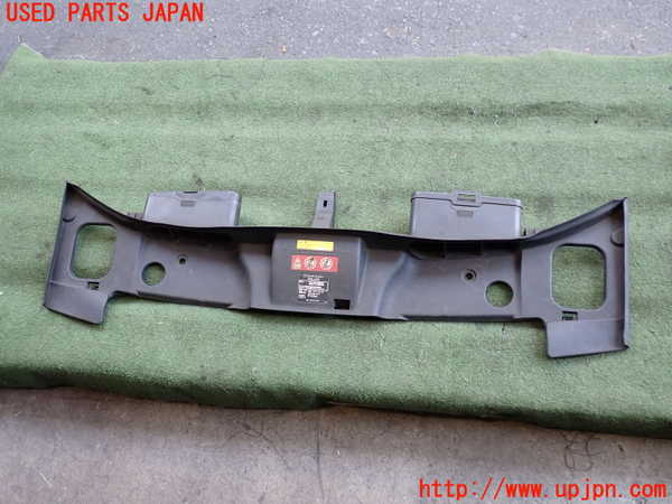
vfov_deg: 46.8
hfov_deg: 60.0
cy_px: 252
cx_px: 336
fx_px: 582
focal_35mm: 30
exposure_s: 1/80
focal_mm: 5.4
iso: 200
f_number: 2.3
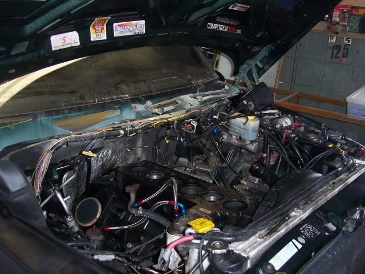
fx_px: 380
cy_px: 137
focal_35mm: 36
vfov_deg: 39.7
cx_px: 182
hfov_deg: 51.4
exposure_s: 1/60
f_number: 3
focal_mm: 6
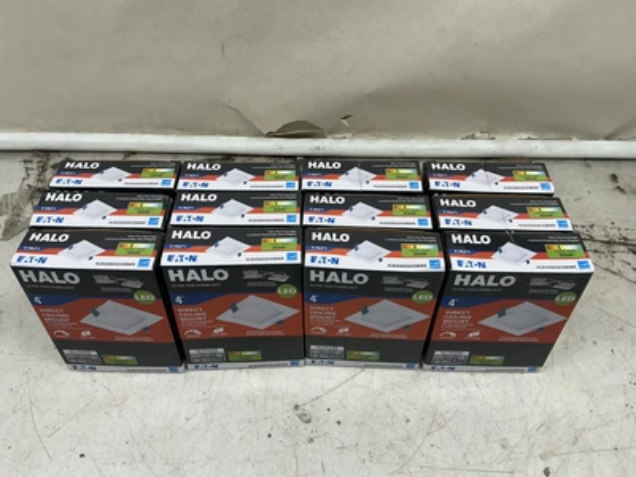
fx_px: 514
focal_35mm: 28
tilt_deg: -45.0
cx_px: 318
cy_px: 238
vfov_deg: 49.7
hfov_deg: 63.4
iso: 32
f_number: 1.8
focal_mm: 3
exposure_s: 1/120
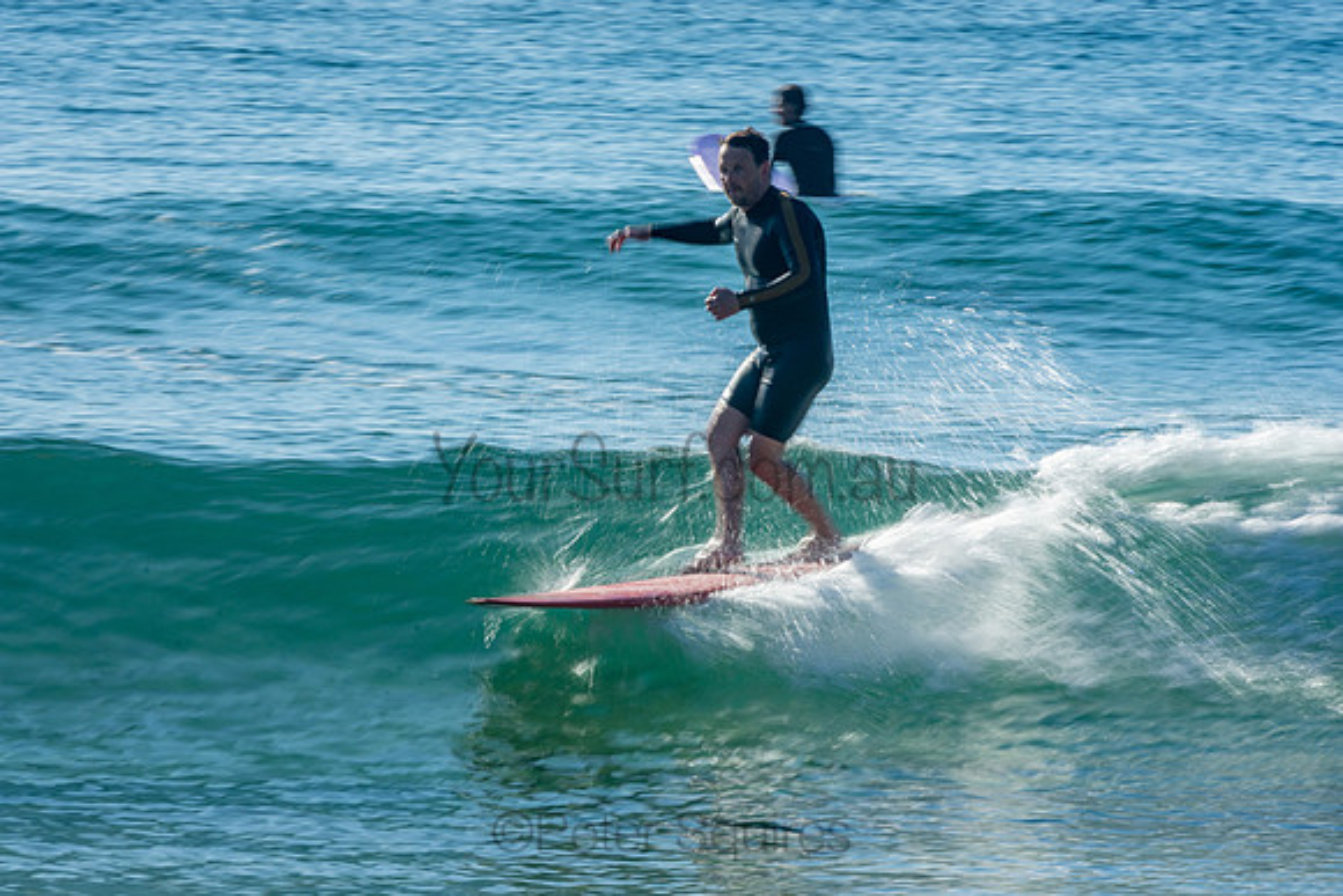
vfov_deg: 2.3
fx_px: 22388
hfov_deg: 3.4
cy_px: 448
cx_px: 672
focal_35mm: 600
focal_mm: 400
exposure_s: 1/30
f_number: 22
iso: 100
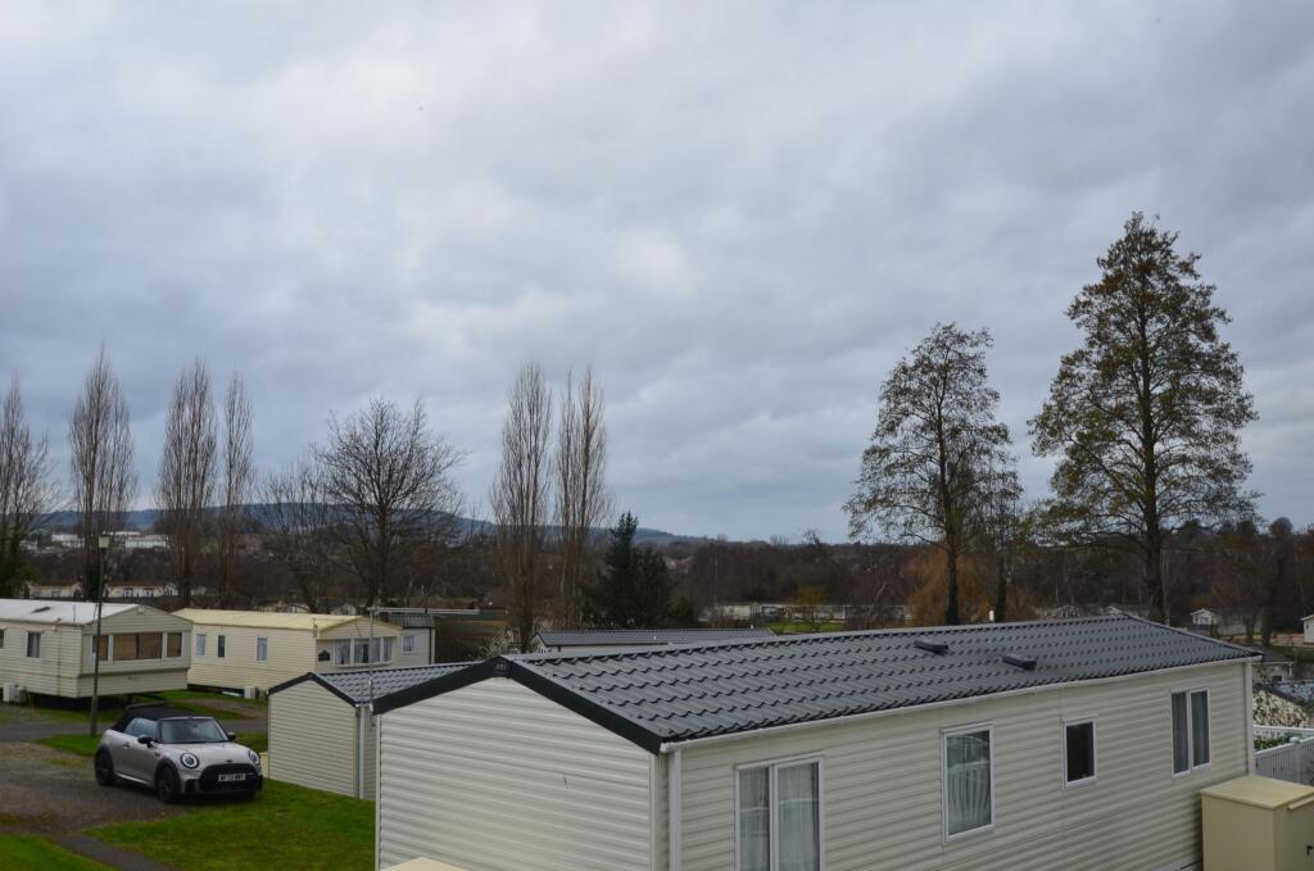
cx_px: 657
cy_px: 436
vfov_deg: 36.7
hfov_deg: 53.2
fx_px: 1312
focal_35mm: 36
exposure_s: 1/250
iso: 400
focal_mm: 24
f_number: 10
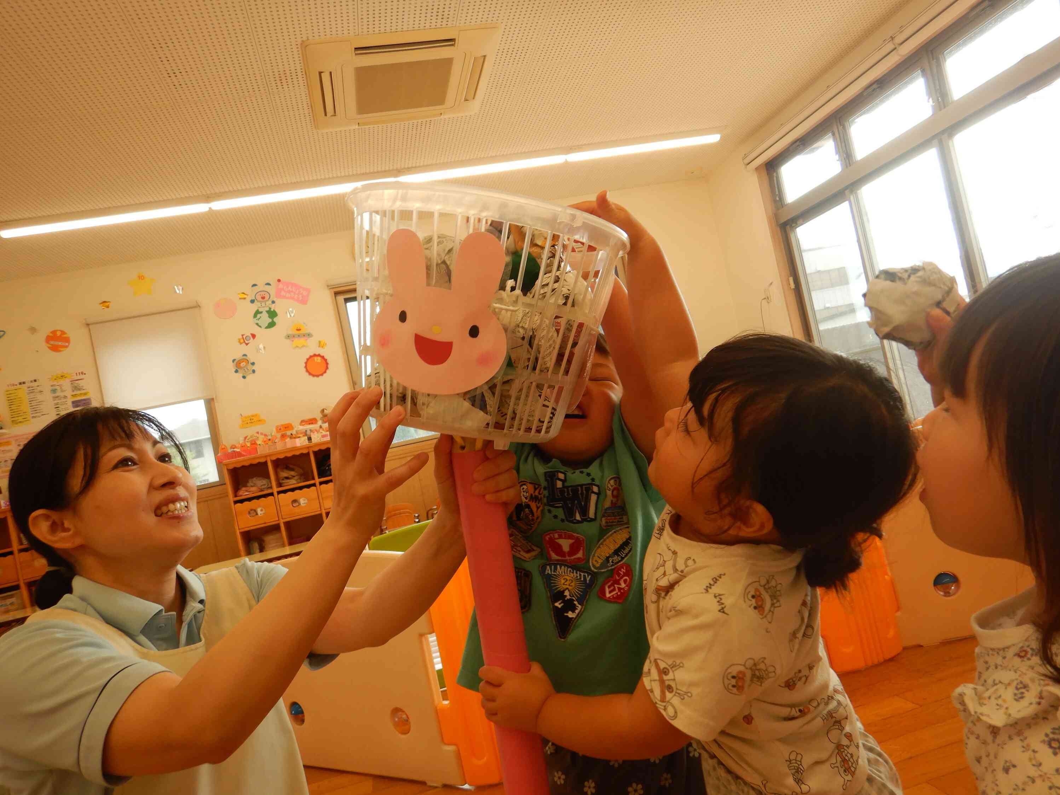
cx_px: 530
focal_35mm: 24
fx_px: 735
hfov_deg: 71.6
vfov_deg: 56.8
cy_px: 398
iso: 125
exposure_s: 1/160
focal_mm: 4.3
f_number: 2.8
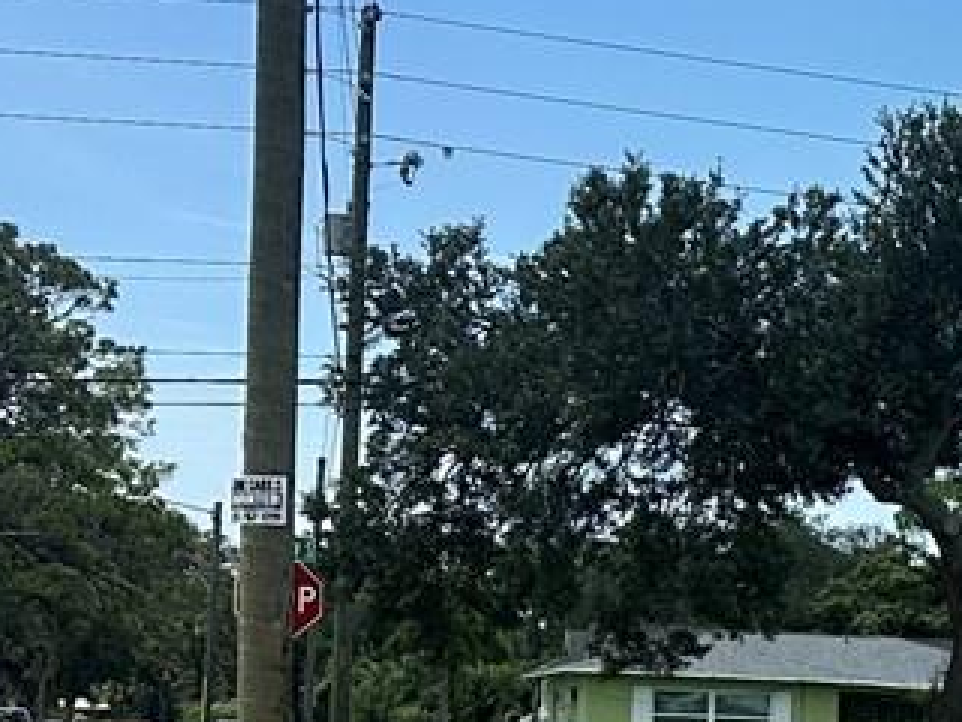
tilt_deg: +3.3
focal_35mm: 120
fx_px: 3335
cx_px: 1939
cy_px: 683
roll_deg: -4.0
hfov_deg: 13.8
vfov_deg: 12.2
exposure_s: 1/5848
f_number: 1.78
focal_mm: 6.86
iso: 80
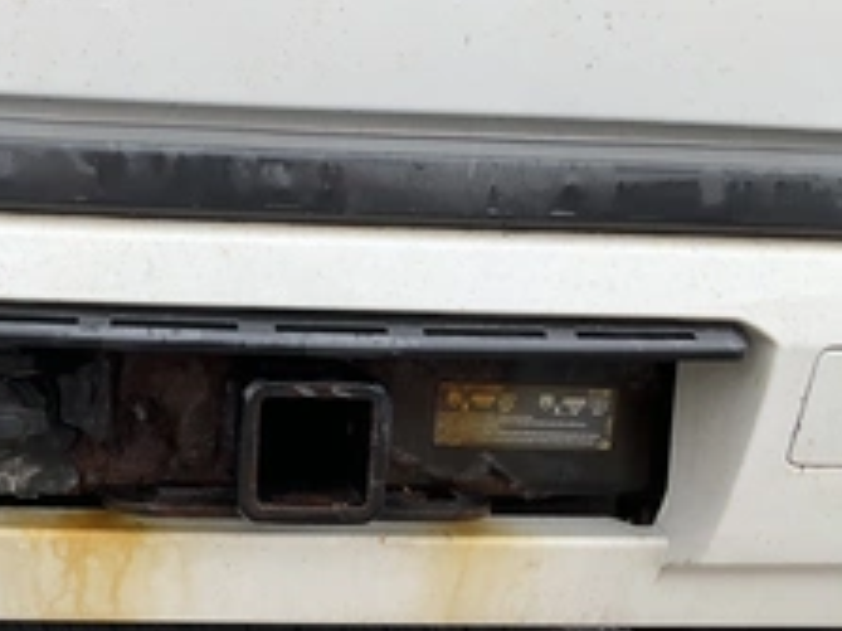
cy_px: 472
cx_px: 242
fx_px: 1264
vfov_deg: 27.6
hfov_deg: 36.2
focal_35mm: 52
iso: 20
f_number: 1.8
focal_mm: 3
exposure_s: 1/182
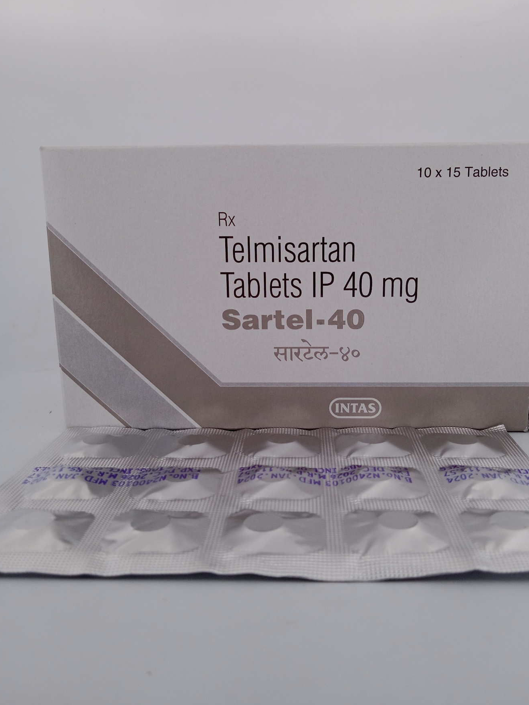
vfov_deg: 56.7
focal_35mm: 32
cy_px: 326
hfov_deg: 44.1
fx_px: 652
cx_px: 292
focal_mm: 3.43
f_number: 2.2
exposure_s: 1/199
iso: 100
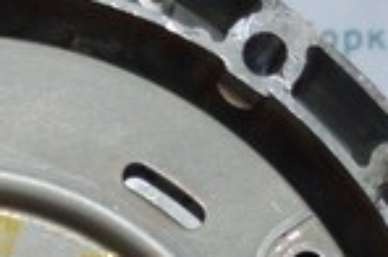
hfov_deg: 8.2
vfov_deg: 5.4
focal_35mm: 249
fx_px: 2678
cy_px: 515
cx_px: -113
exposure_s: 1/60
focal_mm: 24
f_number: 4
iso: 900
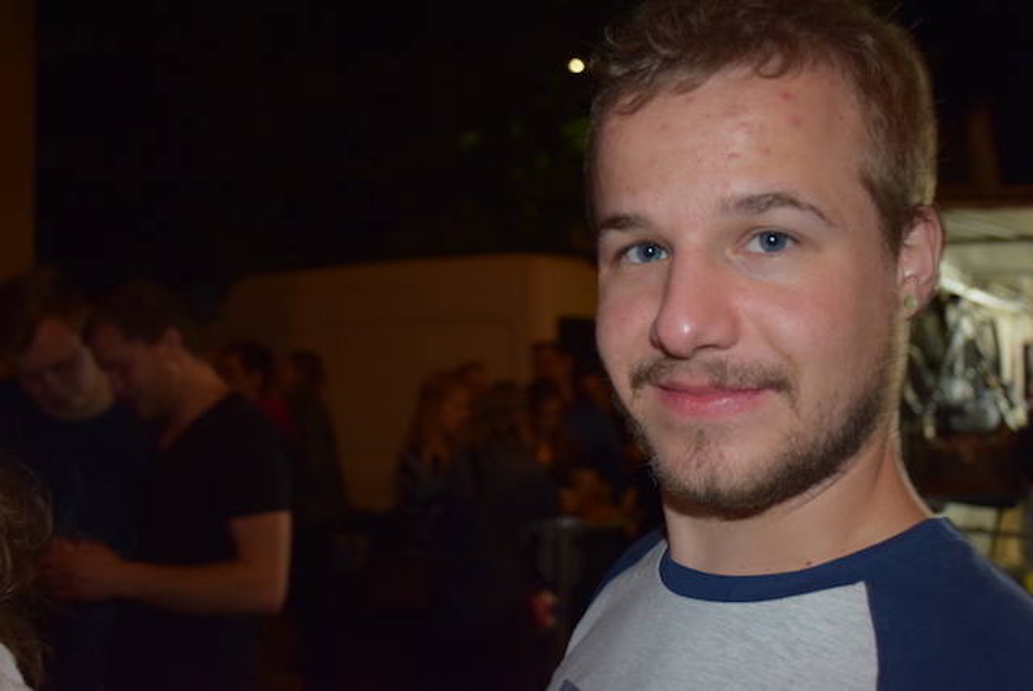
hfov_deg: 47.9
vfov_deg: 33.1
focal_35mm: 40
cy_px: 346
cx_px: 516
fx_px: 1163
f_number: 4
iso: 900
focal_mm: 27
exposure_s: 1/60
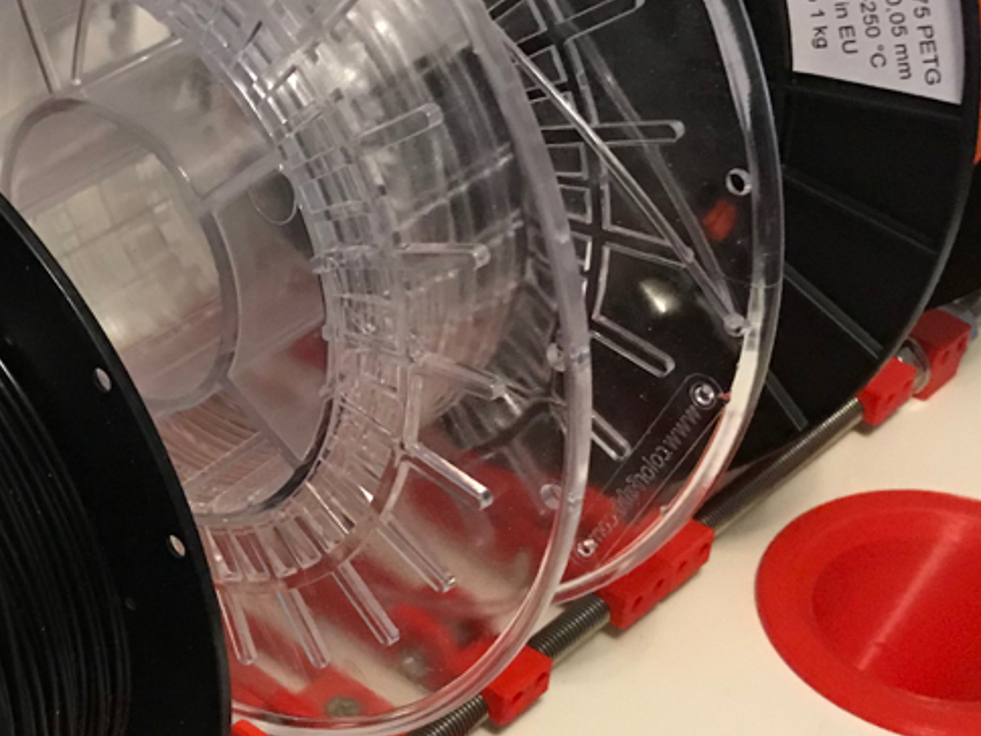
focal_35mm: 74
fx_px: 2097
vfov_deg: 19.4
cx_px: 146
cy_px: 720
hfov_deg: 25.7
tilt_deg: -46.2
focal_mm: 3.99
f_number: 1.8
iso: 80
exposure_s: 1/5
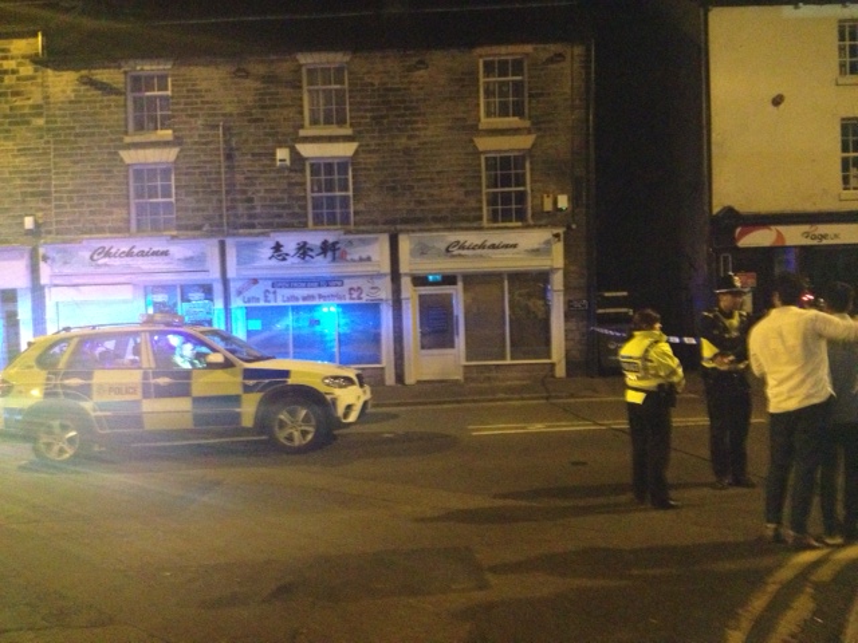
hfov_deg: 52.6
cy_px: 322
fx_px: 868
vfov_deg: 40.7
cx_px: 429
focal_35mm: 35
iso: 800
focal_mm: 4.28
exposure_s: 1/15
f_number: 2.4
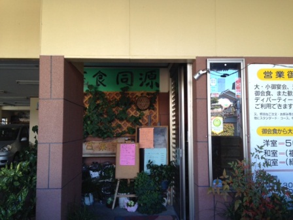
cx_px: 146
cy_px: 110
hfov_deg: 55.4
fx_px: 279
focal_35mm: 33
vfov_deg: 42.9
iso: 50
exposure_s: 1/60
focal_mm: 4.12
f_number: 2.4
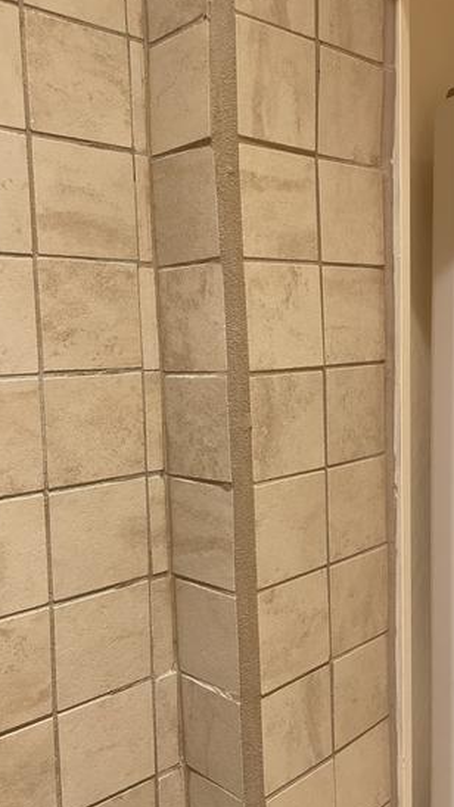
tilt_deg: -5.5
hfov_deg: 37.7
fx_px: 664
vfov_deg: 62.6
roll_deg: +1.6
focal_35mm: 31
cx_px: 237
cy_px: 408
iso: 160
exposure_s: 1/50
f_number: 1.6
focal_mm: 4.2
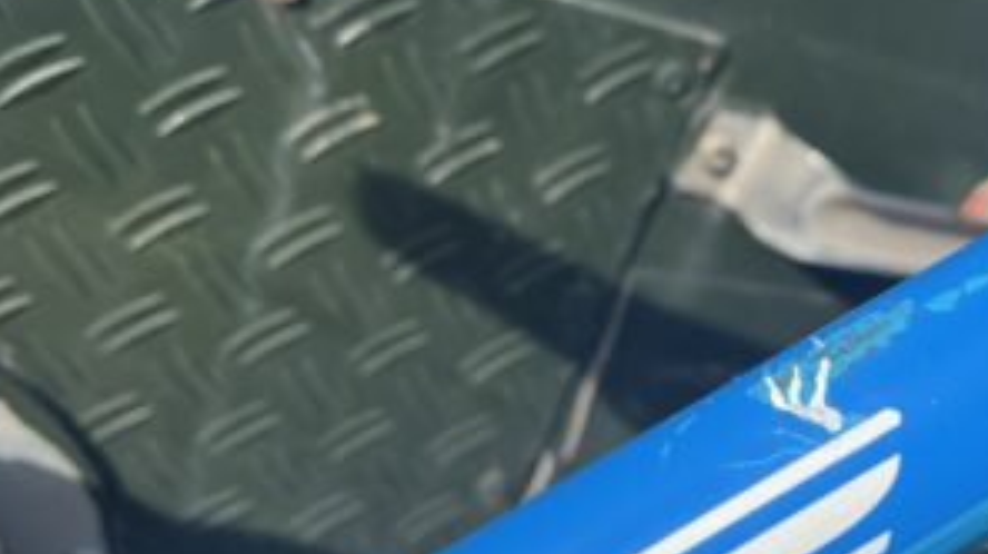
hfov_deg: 43.4
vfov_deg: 25.9
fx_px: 1204
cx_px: 718
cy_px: 284
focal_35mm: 46
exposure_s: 1/2062
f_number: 1.6
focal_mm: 5.1
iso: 50
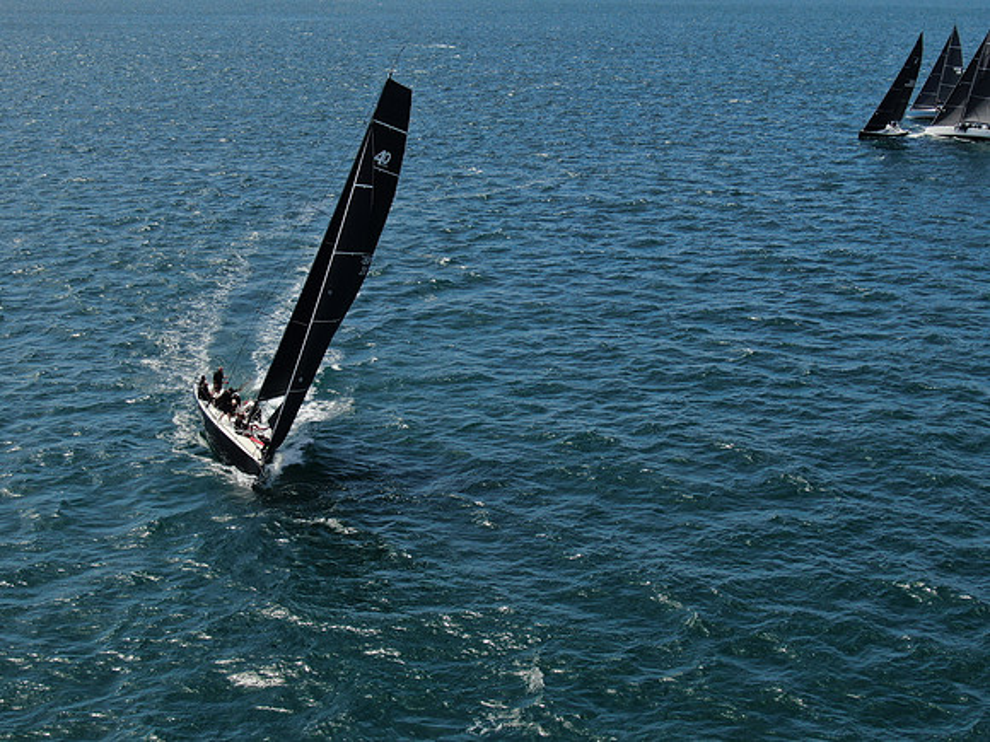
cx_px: 495
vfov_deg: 30.3
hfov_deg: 39.7
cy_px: 371
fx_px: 1373
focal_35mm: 48
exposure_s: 1/1000
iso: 100
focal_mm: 8.6
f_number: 3.8
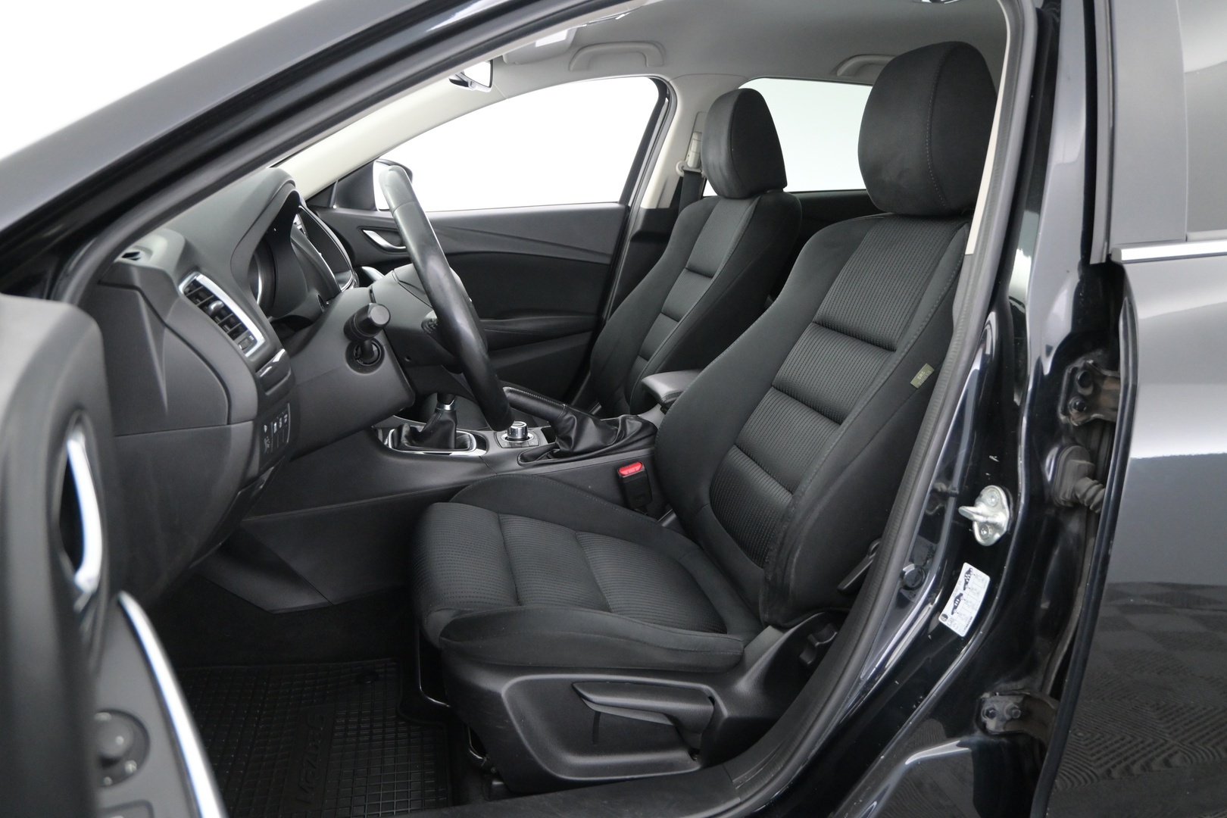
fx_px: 869
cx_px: 614
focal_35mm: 26
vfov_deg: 50.4
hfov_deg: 70.4
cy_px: 409
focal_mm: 17
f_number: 3.5
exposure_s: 1/25
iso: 2500
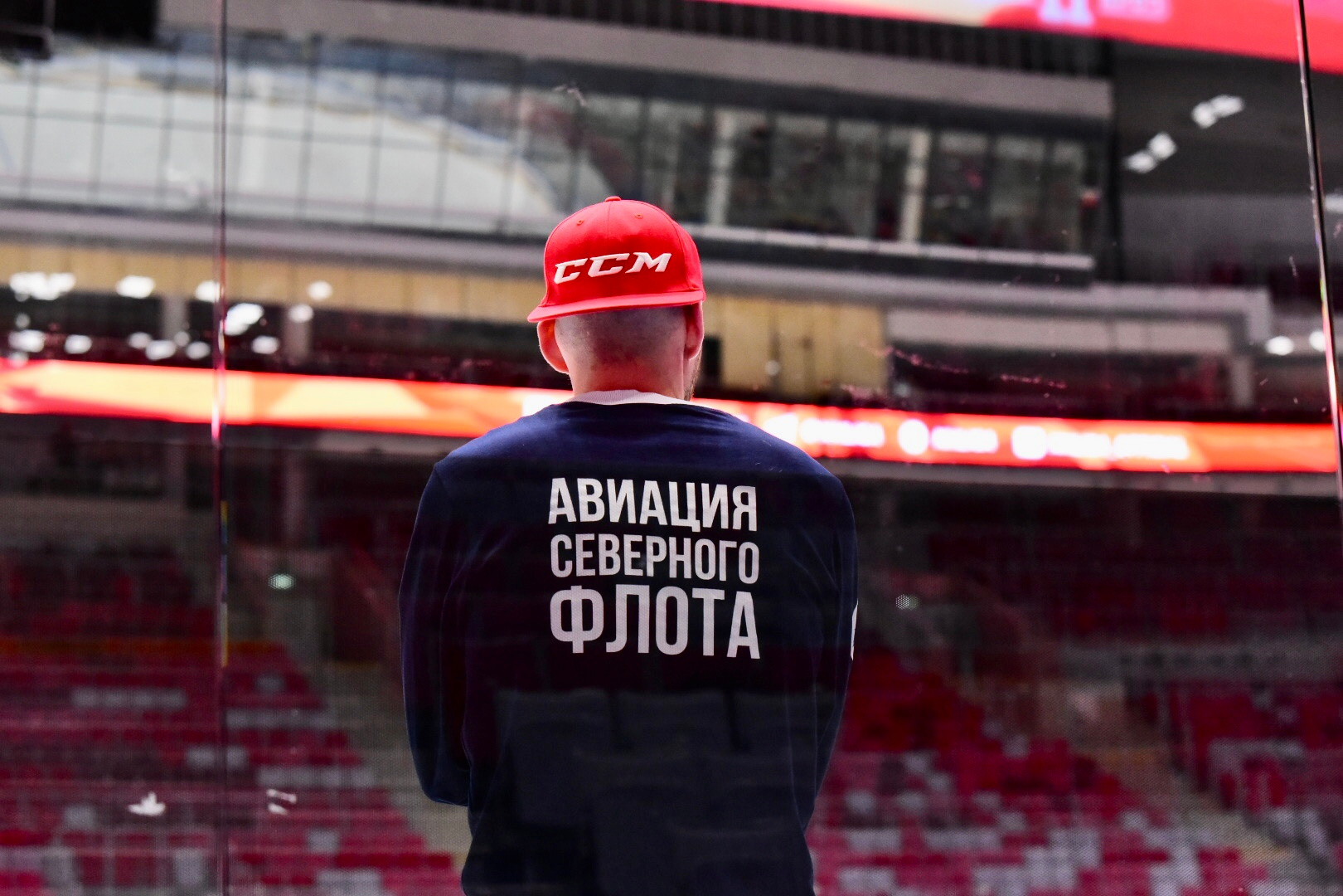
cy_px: 448
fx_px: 2611
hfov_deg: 28.8
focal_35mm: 70
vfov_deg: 19.5
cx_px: 672
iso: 4000
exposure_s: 1/1250
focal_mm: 70
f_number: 5
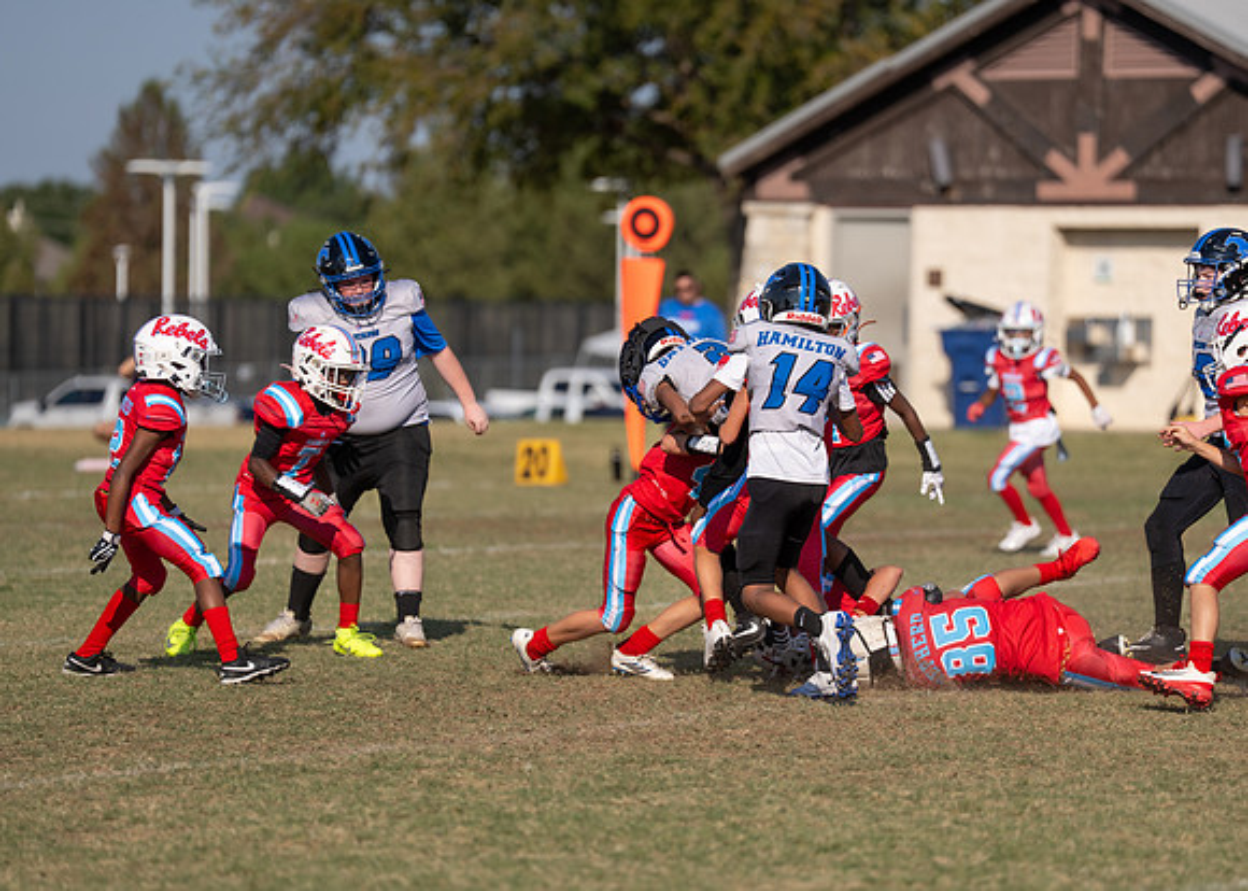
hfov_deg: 9.2
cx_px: 670
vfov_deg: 6.6
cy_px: 444
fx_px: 7765
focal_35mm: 219
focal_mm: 200
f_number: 3.2
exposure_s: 1/3200
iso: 100
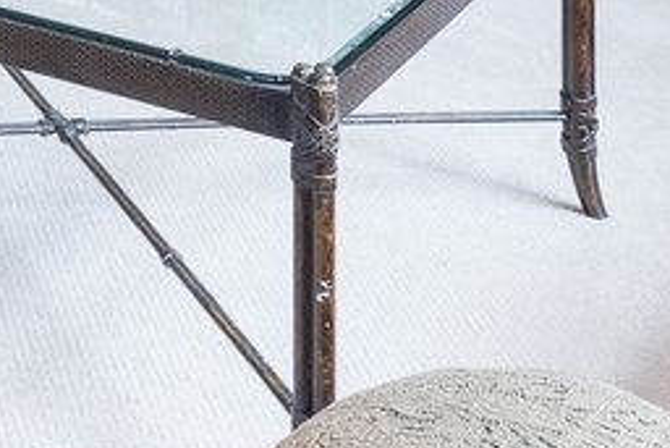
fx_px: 2086
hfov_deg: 15.6
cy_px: -709
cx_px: -534
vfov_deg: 10.2
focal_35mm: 112
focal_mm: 14
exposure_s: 1/4
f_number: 10
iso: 800
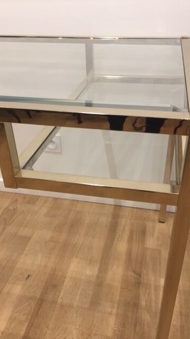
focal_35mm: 32
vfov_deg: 61.0
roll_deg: +0.7
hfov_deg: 36.6
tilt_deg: -31.7
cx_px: 93
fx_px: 287
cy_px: 168
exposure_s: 1/33
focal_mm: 4.15
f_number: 2.2
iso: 125
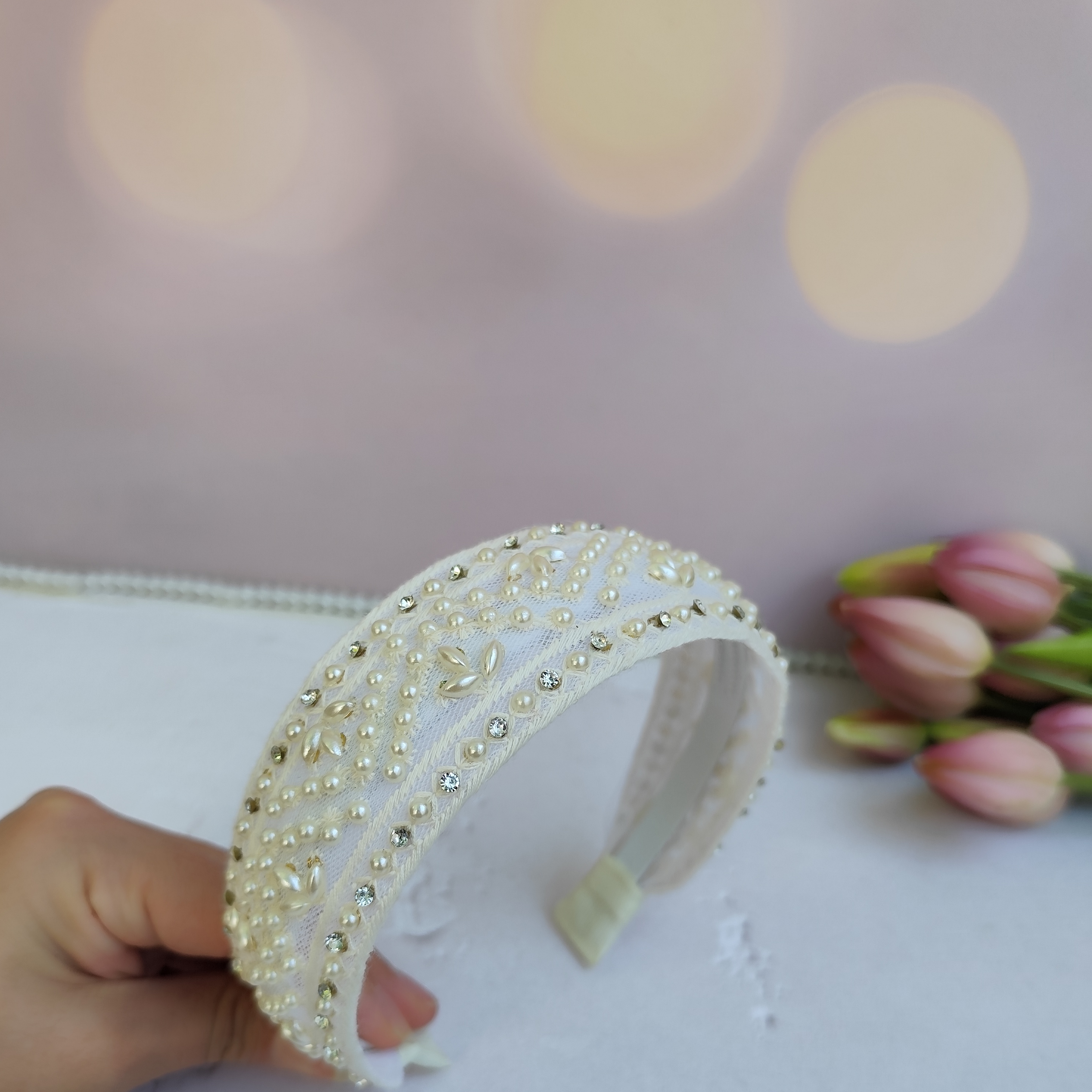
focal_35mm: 28
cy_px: 698
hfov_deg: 57.3
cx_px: 533
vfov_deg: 56.4
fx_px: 999
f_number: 1.65
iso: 64
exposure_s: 1/100
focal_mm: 6.14
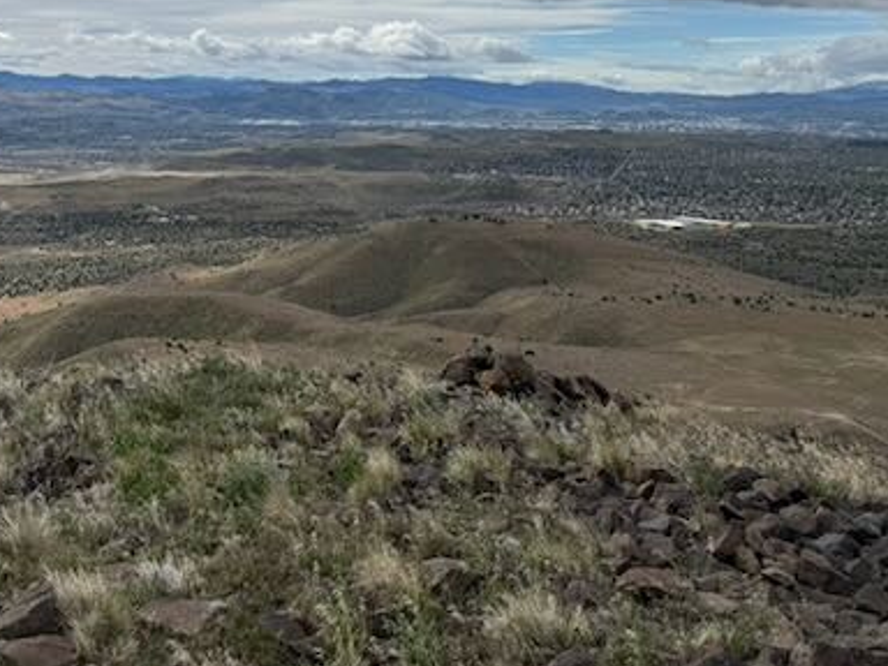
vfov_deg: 35.0
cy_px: 148
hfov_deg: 46.1
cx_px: 298
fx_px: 1026
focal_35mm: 40
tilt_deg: -2.8
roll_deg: -0.4
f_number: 1.78
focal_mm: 6.76
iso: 80
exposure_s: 1/9091
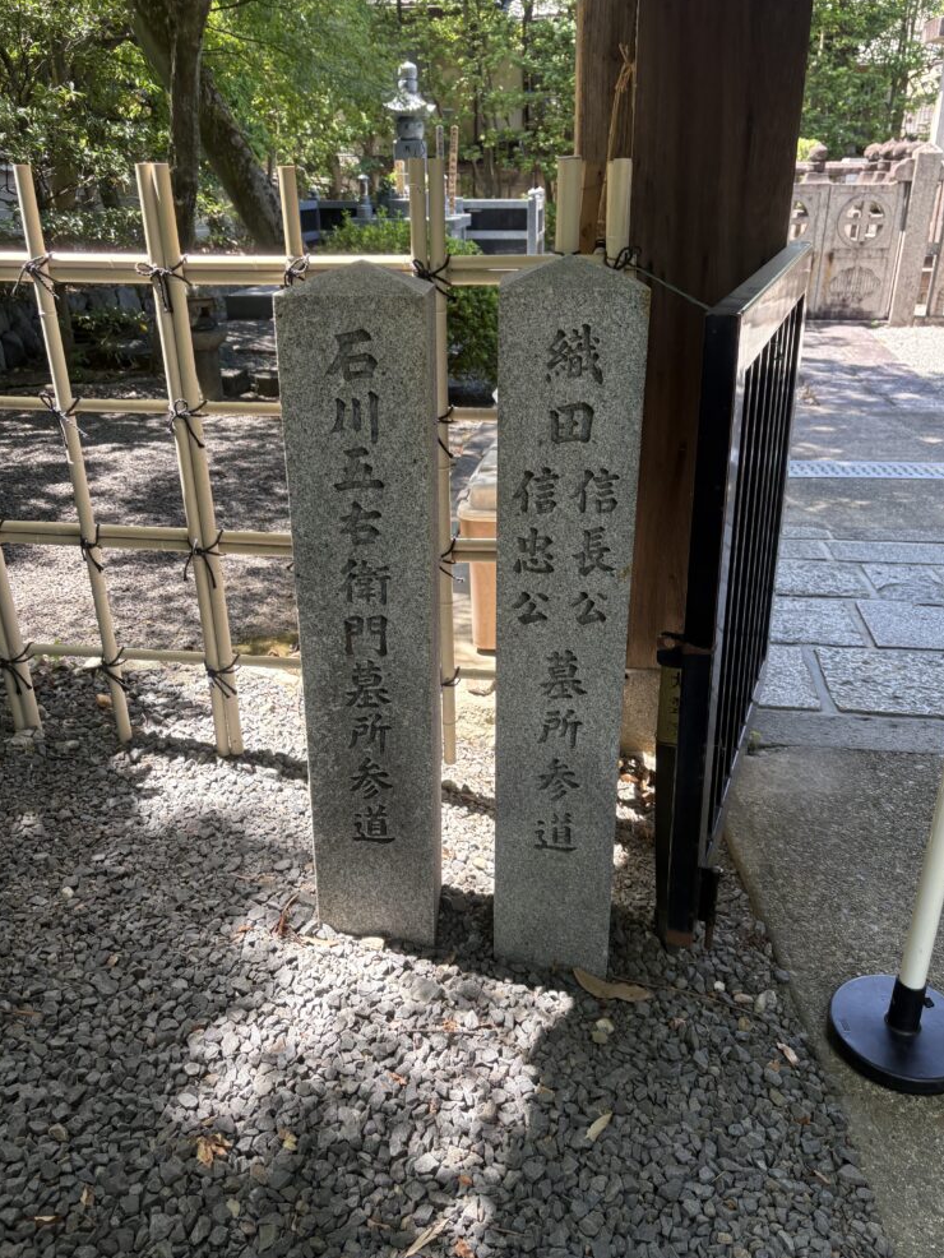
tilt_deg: -24.8
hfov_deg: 51.4
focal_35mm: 27
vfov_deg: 65.3
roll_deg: +0.1
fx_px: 981
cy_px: 624
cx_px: 483
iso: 64
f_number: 1.6
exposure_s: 1/300
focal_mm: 5.96
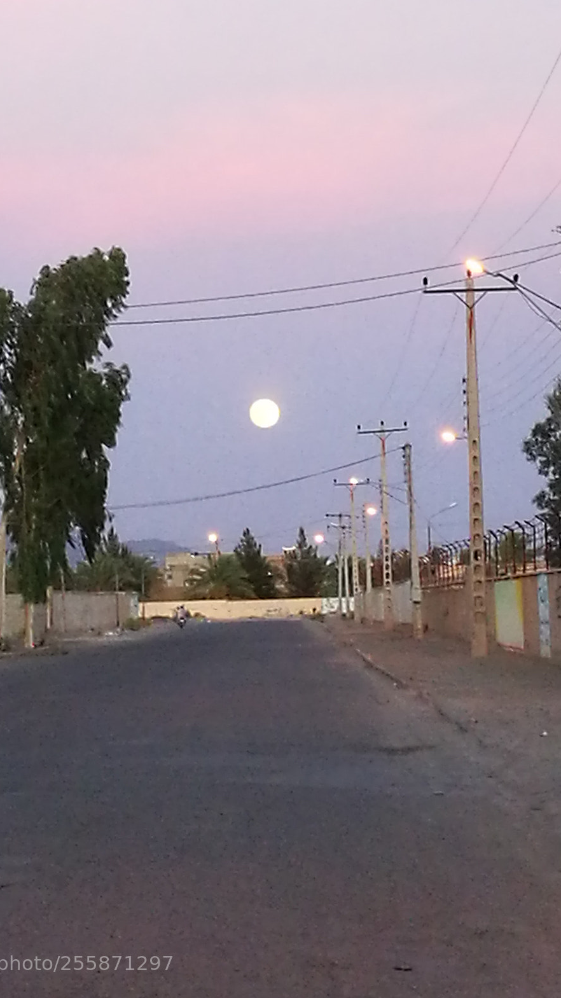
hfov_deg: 38.8
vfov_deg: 64.3
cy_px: 504
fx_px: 794
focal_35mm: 30
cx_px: 222
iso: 160
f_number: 2.2
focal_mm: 4.5
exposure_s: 1/33.3
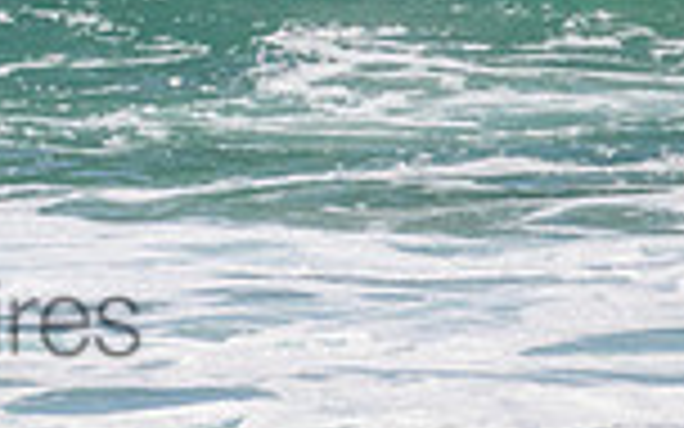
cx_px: -207
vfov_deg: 0.4
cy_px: -430
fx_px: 58179
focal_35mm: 3121
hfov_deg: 0.7
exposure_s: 1/2000
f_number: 11
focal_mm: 800
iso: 1100
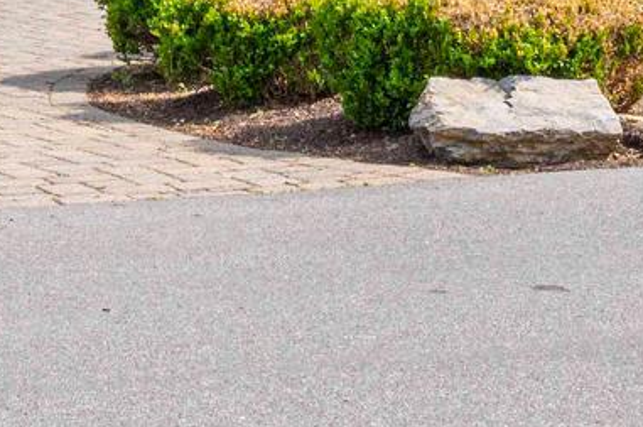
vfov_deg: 6.2
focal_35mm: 215
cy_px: -486
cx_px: -51
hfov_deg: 9.5
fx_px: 3835
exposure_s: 1/640
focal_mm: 40
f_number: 13
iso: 1000
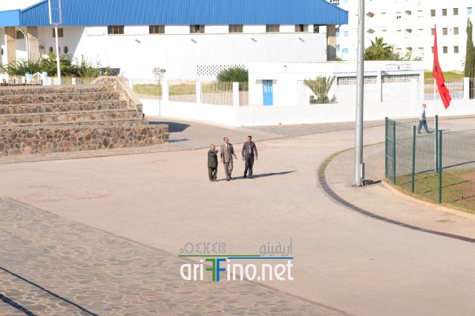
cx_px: 238
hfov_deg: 24.6
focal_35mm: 82
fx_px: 1088
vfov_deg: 16.5
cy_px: 158
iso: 100
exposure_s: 1/320
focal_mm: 55
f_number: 9
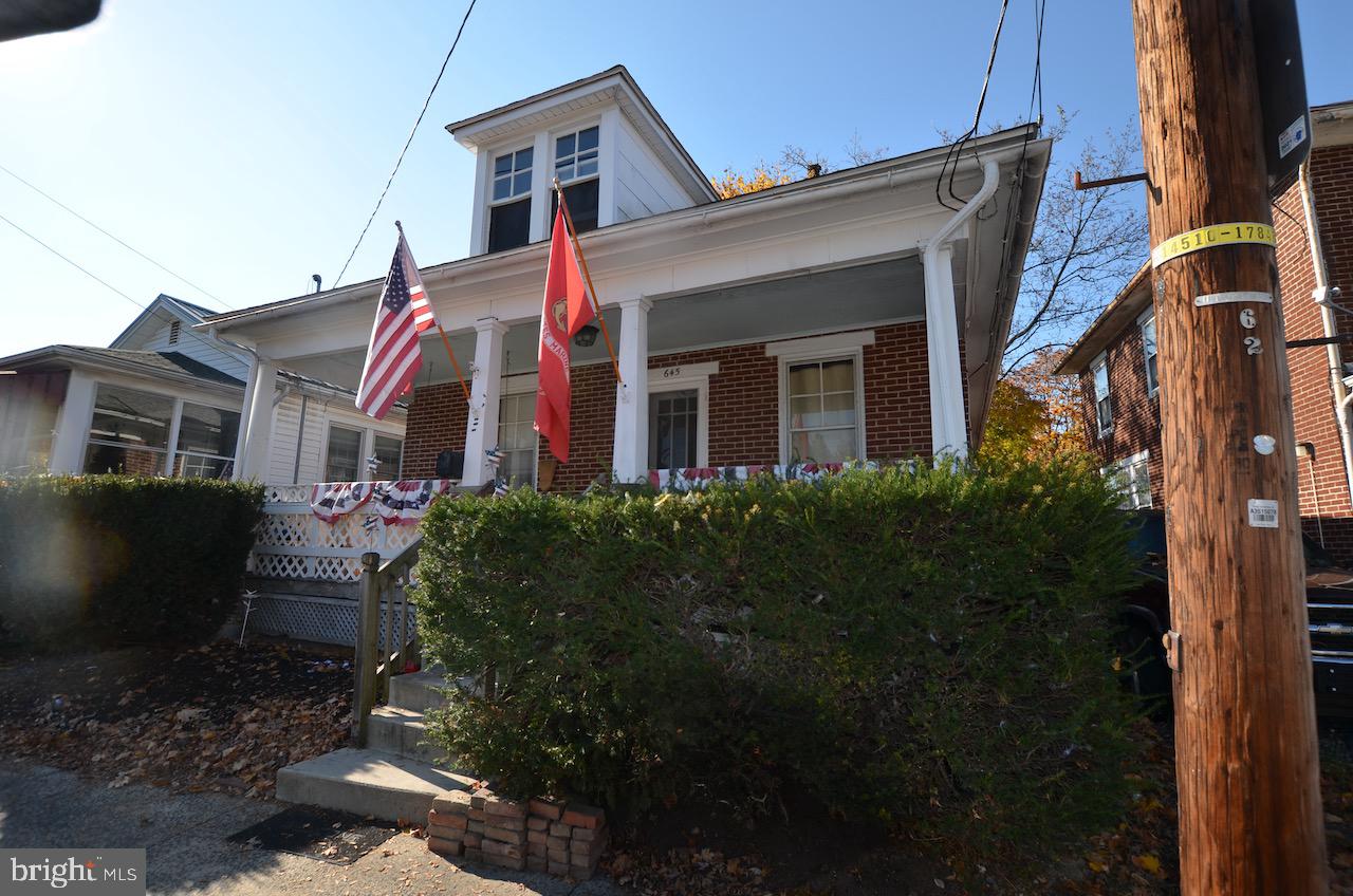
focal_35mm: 16
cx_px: 676
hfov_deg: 95.1
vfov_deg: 71.8
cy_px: 448
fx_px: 619
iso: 100
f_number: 7.1
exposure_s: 1/200
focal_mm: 11
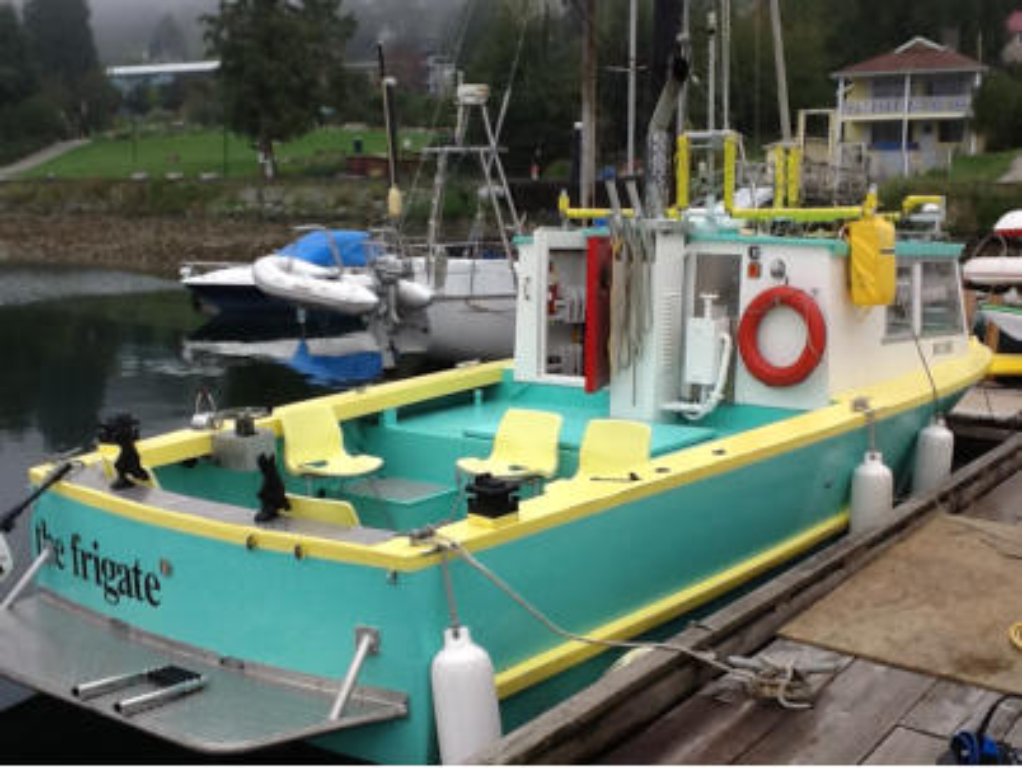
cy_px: 384
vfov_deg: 32.9
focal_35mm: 44
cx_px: 511
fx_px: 1300
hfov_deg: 42.9
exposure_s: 1/622
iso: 40
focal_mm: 2.03
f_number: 2.4
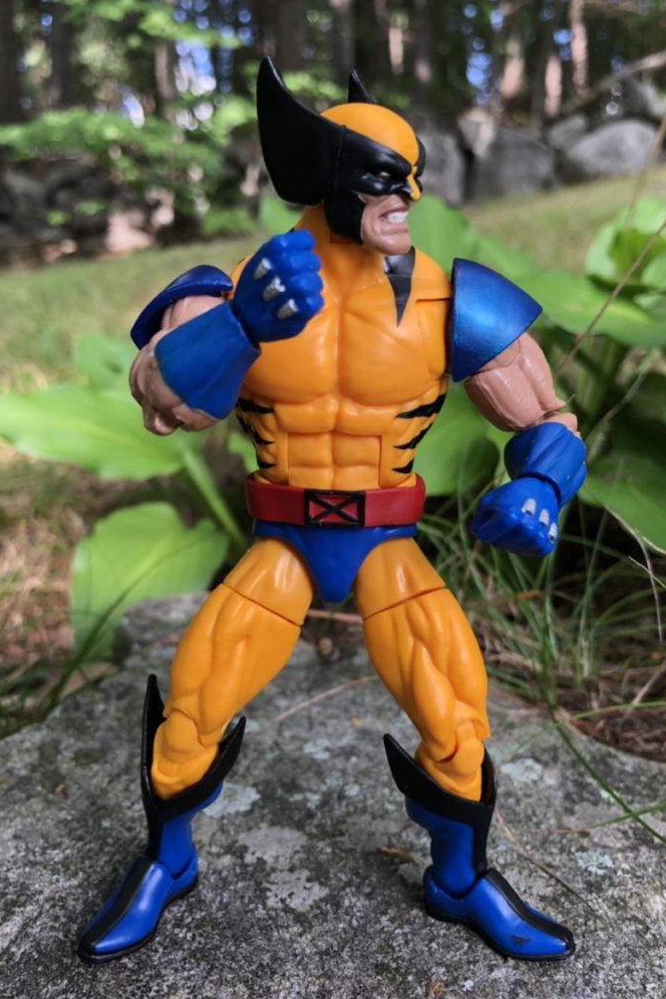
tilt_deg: -9.6
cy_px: 508
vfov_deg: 60.3
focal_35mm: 31
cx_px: 327
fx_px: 860
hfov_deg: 42.3
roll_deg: +2.1
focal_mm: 3.99
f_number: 1.8
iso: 40
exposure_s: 1/122
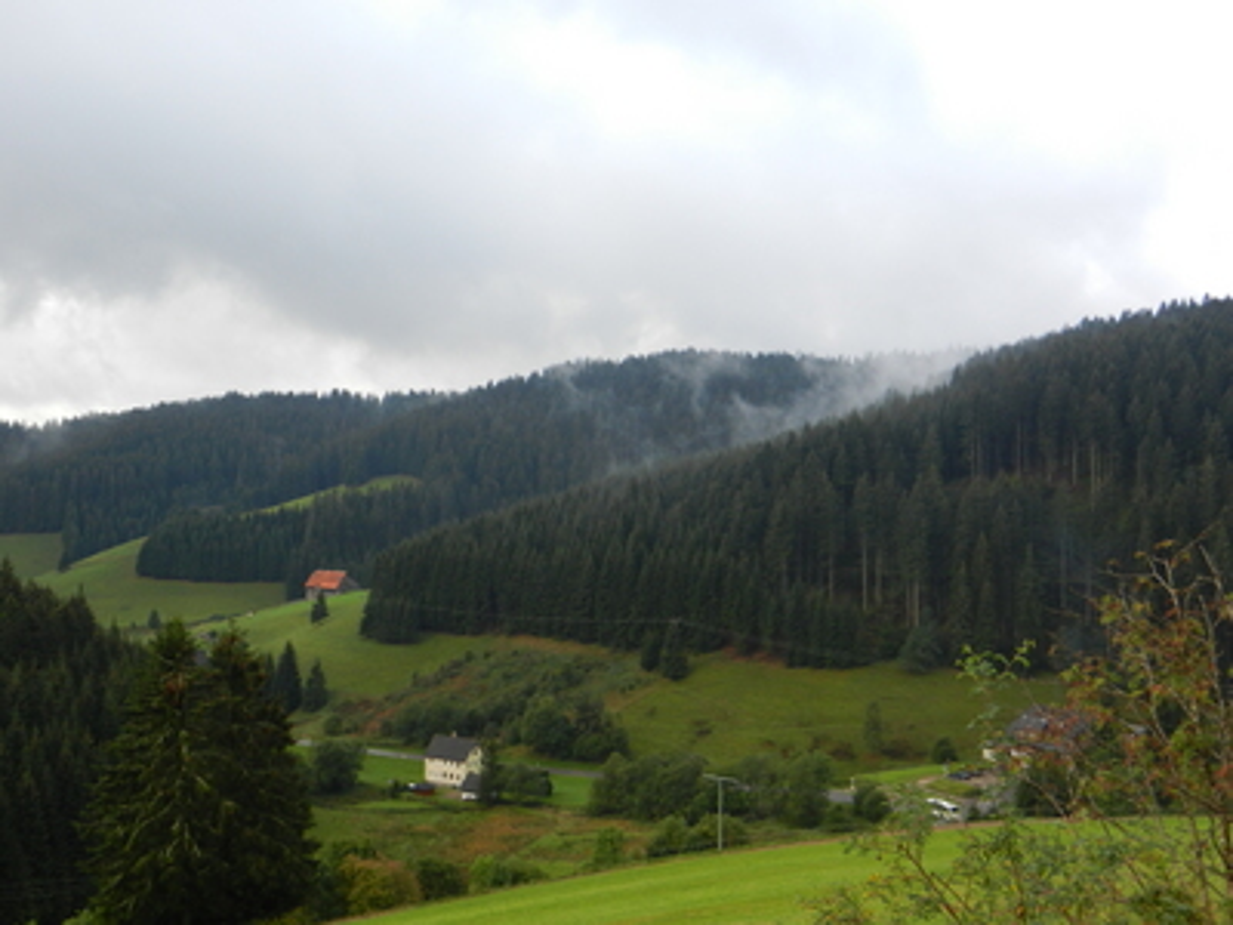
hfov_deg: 42.1
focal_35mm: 45
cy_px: 462
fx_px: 1603
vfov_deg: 32.2
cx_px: 616
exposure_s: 1/125
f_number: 4.2
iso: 160
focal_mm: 8.2
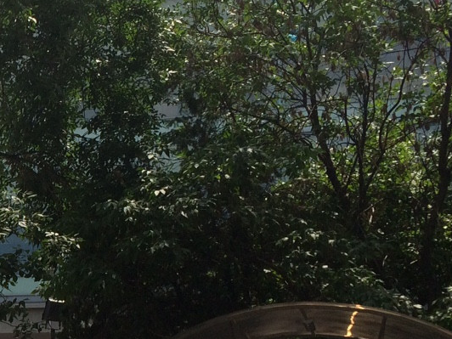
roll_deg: -2.8
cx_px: -191
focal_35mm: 89
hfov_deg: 19.6
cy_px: 268
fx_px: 1162
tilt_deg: +5.8
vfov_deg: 16.5
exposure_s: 1/1466
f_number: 2.2
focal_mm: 4.15
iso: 32
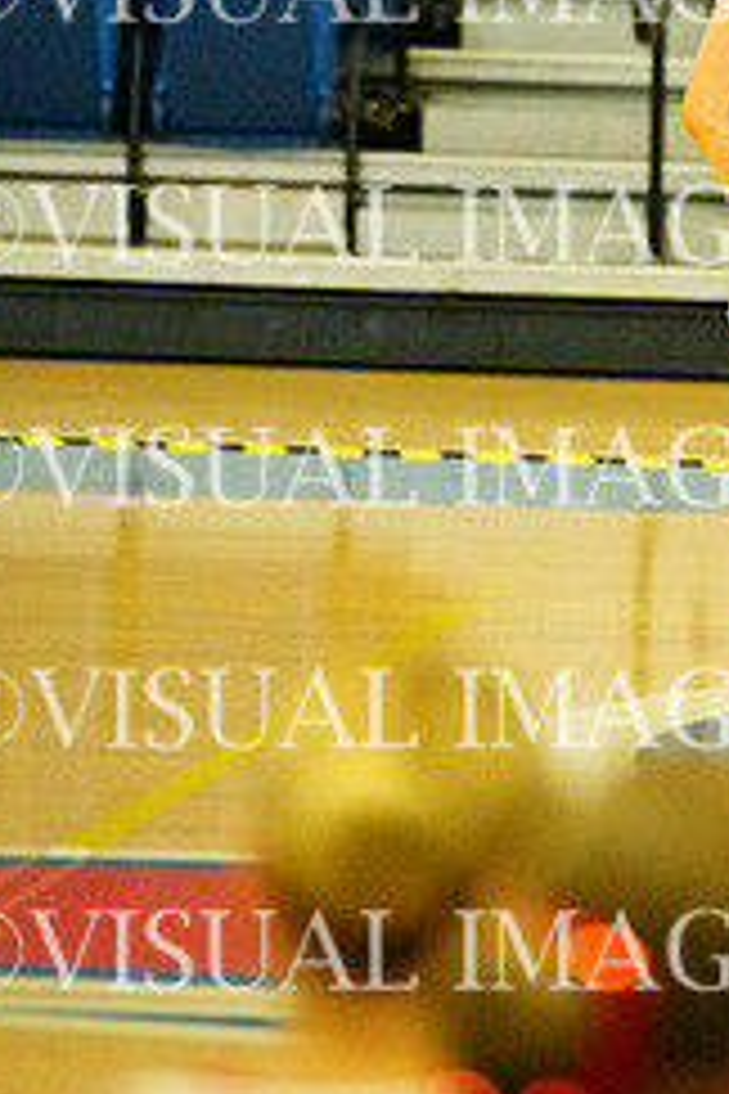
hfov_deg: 3.8
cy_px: 104
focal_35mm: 358
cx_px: 808
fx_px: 10873
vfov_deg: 5.7
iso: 25600
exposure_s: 1/1600
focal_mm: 150
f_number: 2.8
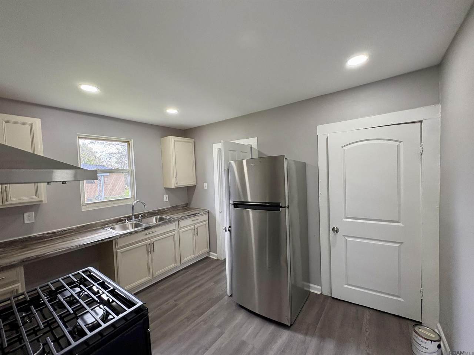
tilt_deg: -1.5
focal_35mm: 14
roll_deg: +3.7
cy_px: 178
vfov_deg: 85.7
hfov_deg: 102.1
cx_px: 237
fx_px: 192
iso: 160
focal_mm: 2.22
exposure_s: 1/99
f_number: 2.2
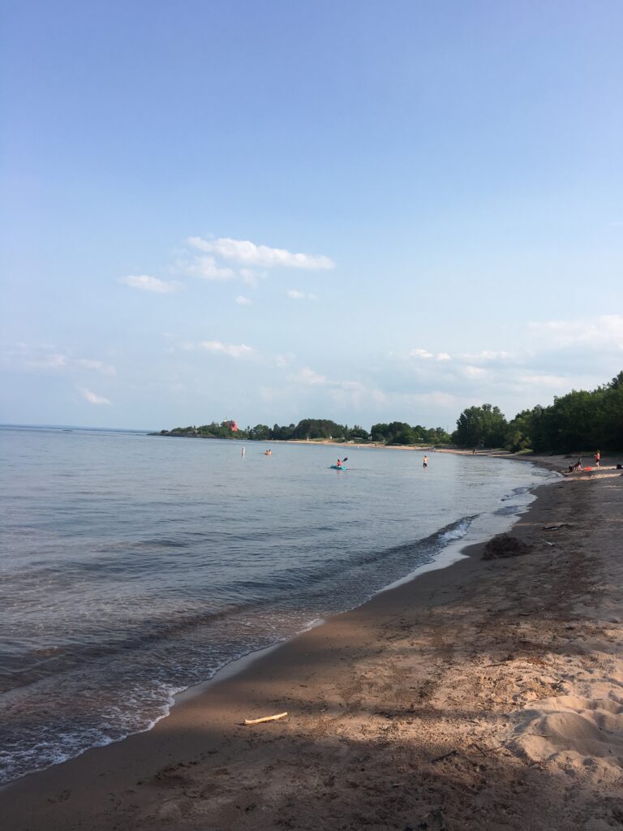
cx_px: 312
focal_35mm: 29
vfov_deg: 61.7
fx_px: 696
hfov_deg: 48.2
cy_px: 416
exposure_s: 1/1451
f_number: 2.2
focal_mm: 4.15
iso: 25
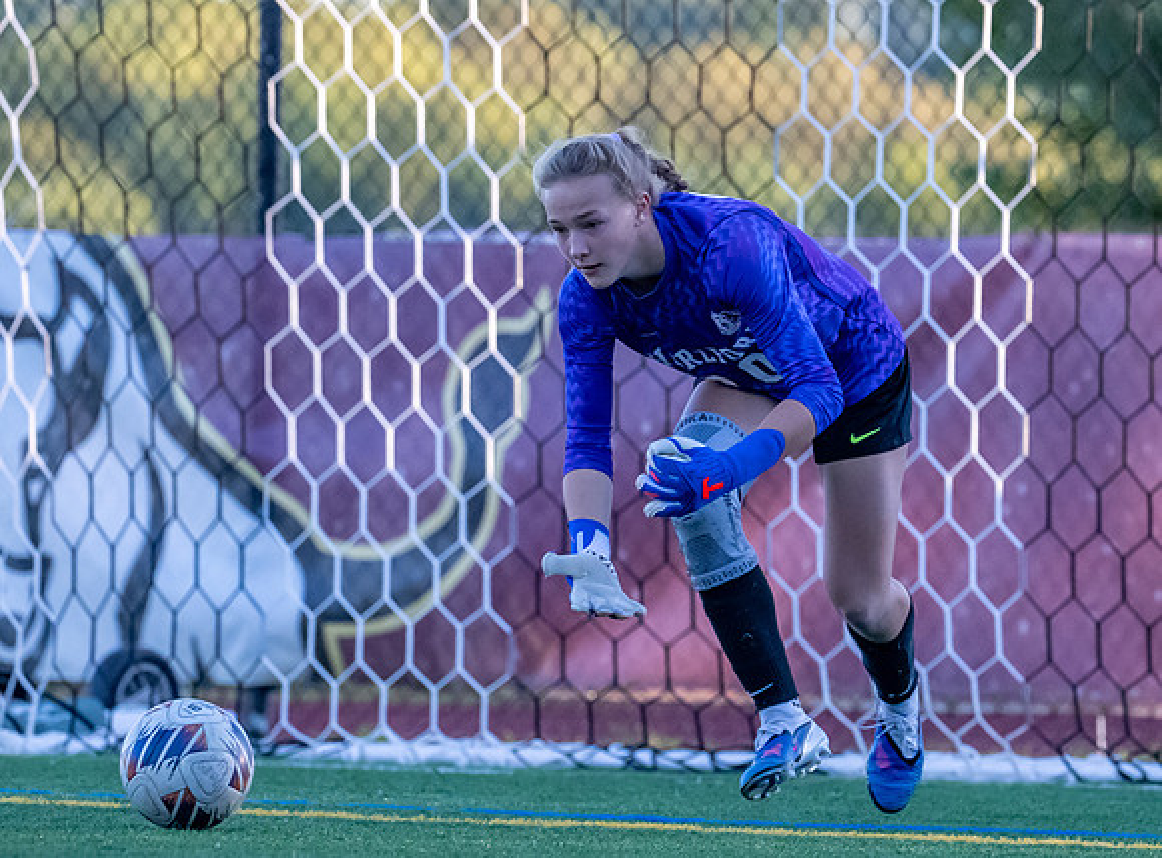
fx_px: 24836
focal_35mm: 744
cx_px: 708
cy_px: 511
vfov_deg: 2.0
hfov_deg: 2.7
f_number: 5.6
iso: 4000
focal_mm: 400
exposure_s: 1/2500
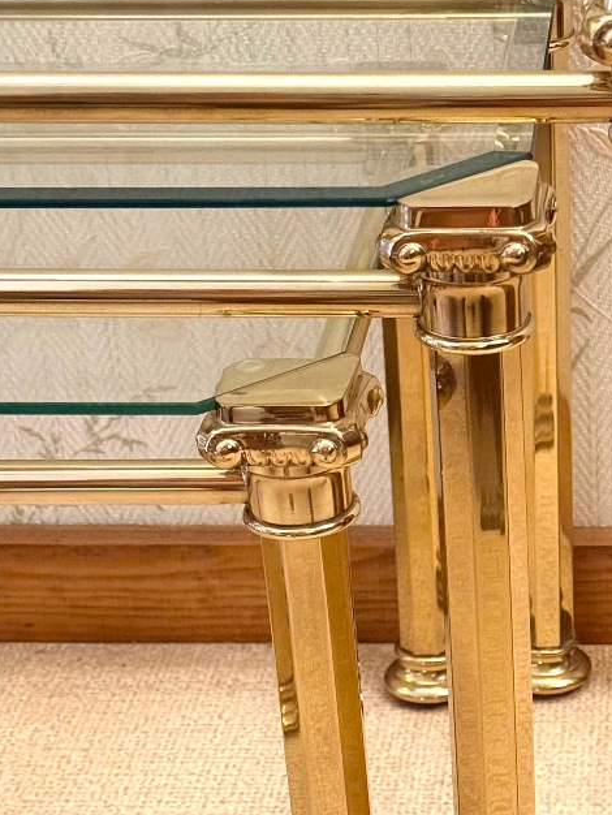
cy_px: 577
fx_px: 2167
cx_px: 579
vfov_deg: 21.2
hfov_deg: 15.8
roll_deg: +0.9
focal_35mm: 92
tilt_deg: -29.4
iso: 500
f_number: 1.78
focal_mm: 6.76
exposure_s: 1/33
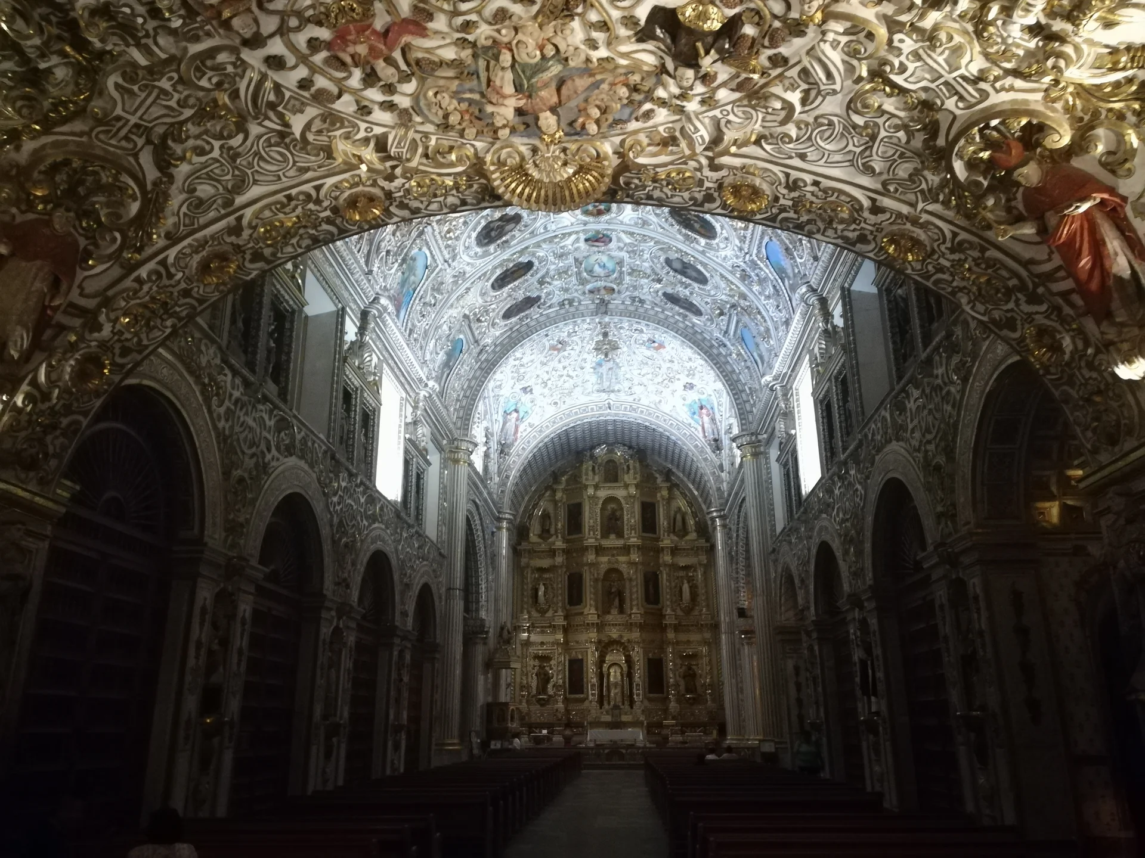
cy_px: 429
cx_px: 572
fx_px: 860
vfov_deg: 53.1
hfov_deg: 67.3
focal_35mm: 26
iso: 1250
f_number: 2.2
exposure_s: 1/15
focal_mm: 3.83
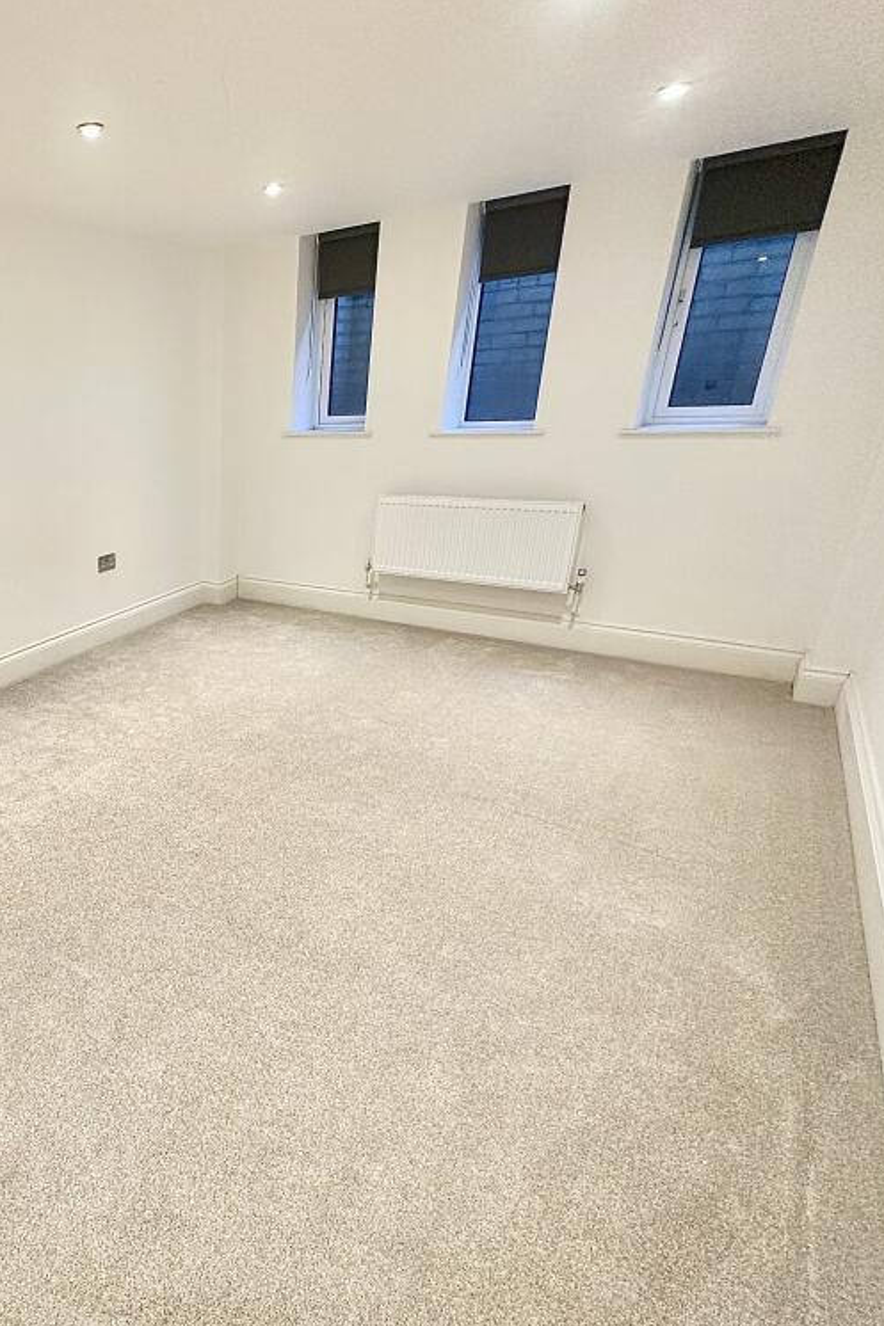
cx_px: 82
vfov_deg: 84.0
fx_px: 737
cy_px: 679
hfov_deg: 53.8
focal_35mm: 20
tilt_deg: -20.9
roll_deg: +3.0
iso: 200
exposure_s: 1/100
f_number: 2.2
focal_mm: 2.22
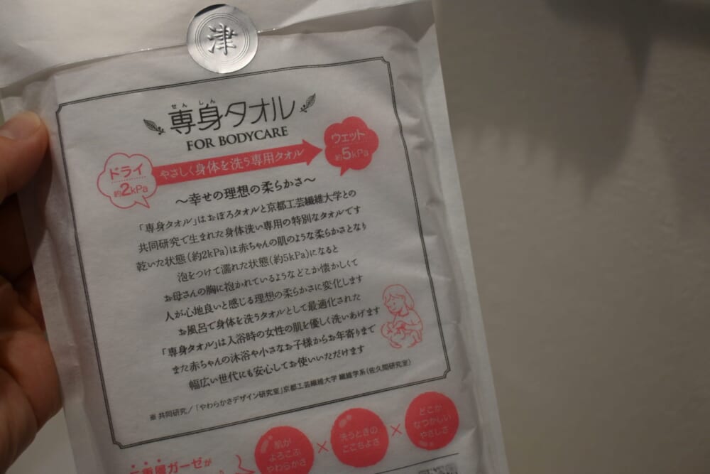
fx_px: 814
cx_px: 355
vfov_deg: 32.5
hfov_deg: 47.1
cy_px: 237
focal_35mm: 41
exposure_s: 1/125
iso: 500
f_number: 4.5
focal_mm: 27.5
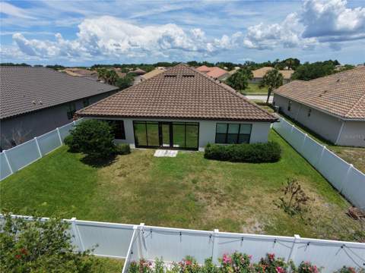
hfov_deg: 94.5
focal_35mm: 16
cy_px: 136
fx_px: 169
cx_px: 182
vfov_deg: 78.1
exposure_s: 1/3200
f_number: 2.2
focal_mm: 3.05
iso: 250
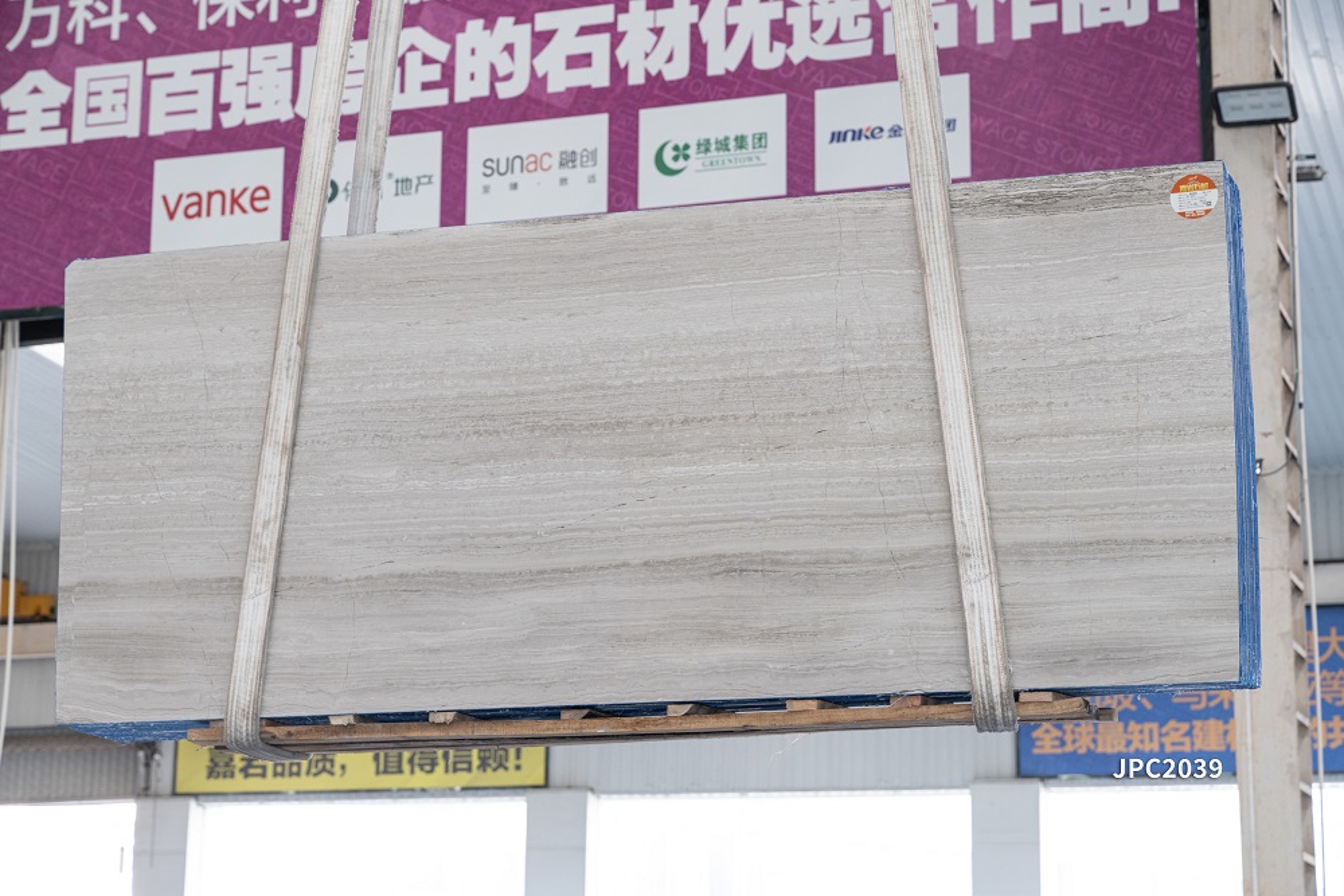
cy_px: 448
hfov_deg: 28.8
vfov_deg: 19.5
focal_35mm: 70
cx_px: 672
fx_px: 2614
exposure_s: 1/60
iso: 800
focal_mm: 70
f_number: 7.1
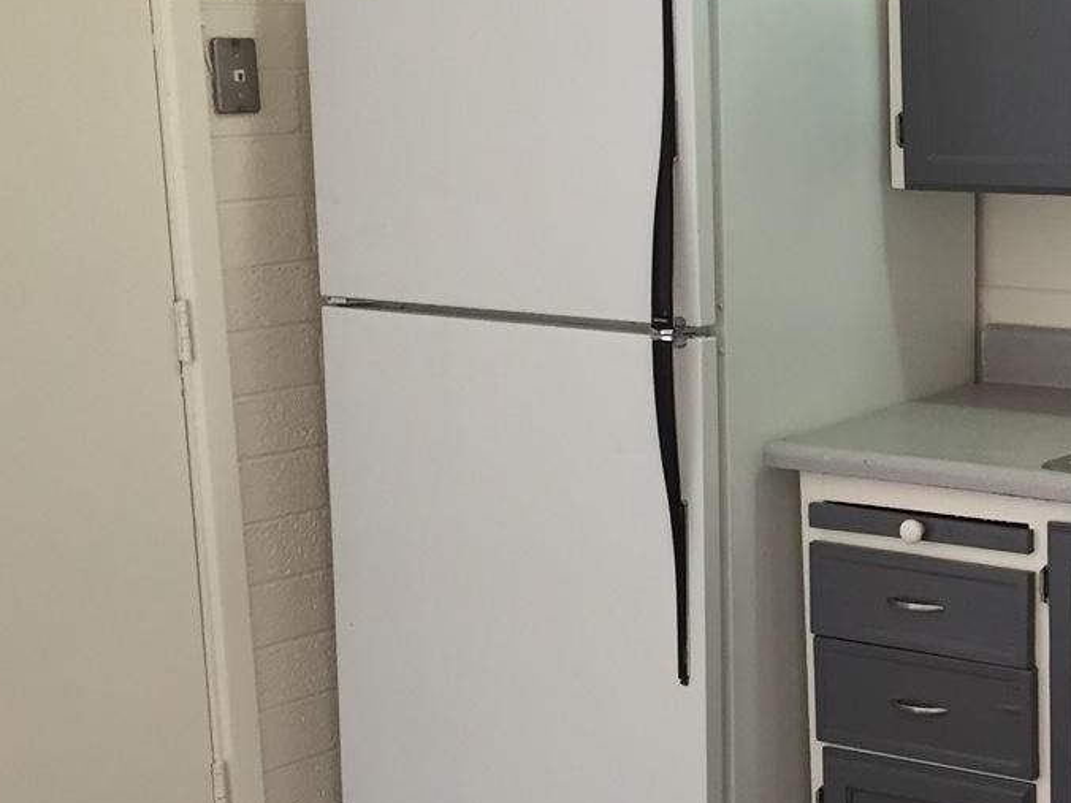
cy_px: 401
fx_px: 2166
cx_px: 1191
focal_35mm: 70
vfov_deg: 21.0
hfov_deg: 25.6
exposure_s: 1/30
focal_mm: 4.15
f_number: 2.2
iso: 80
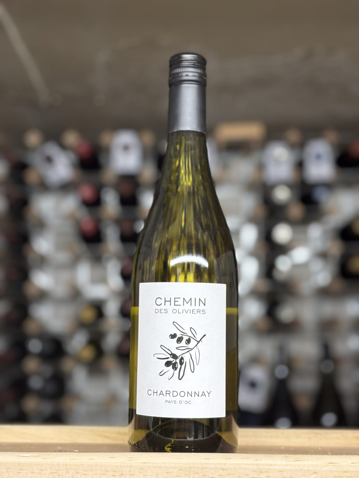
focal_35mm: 52
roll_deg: +1.3
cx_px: 180
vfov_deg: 36.8
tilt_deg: +7.7
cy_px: 239
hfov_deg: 28.0
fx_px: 719
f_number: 1.6
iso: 160
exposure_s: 1/50
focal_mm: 5.96
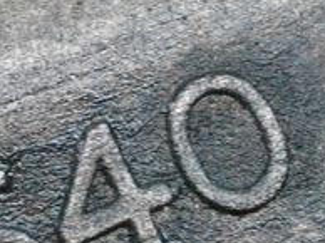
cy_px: 289
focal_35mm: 420
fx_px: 3934
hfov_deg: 4.7
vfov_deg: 3.5
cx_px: -189
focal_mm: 55
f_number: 9
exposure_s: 1/160
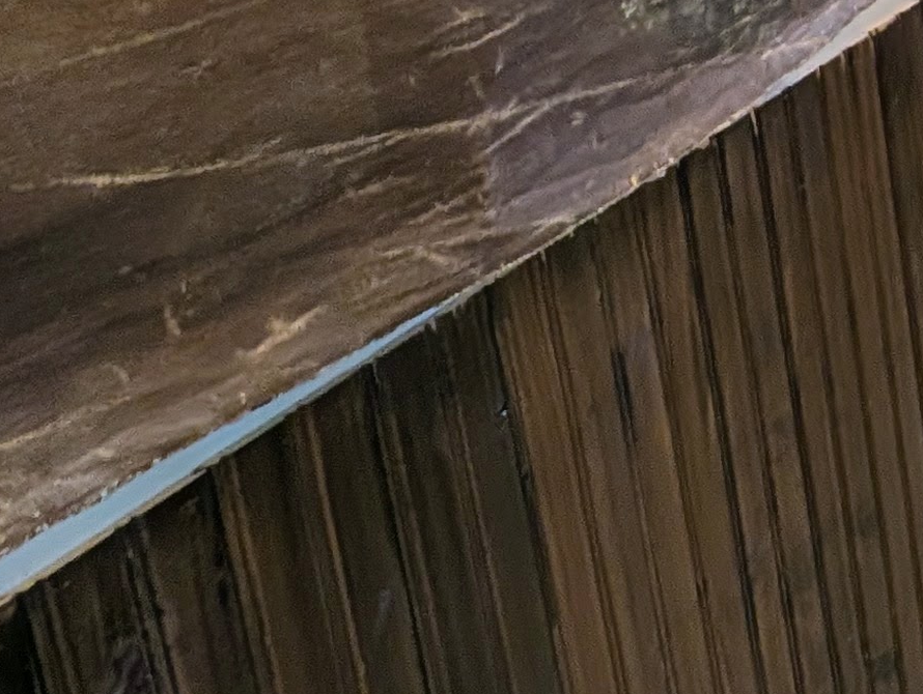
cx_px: 1814
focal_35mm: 55
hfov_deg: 19.8
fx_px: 1468
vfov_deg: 23.6
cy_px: -203
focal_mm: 2.23
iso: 59
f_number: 1.95
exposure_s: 1/24
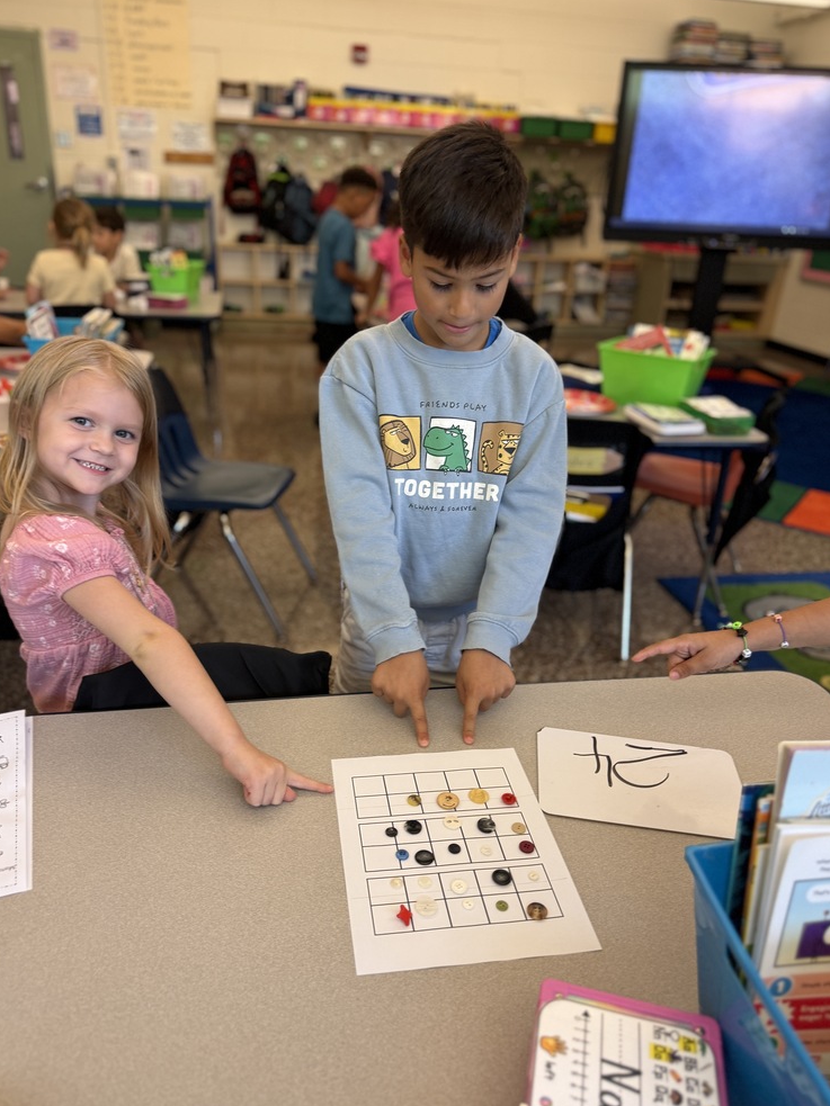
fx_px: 799
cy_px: 552
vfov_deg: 69.4
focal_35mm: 25
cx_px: 409
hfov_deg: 54.9
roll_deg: -3.5
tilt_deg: -23.7
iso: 125
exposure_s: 1/60
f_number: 1.78
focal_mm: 6.76
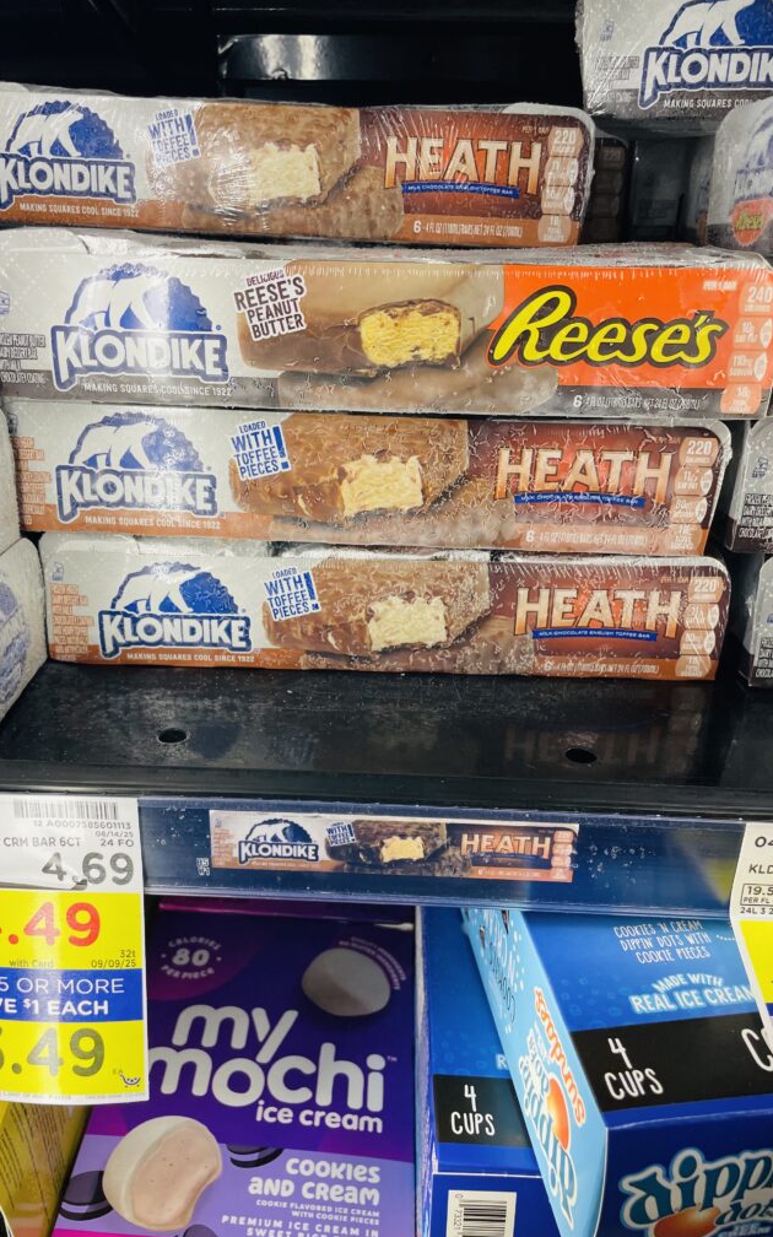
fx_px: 944
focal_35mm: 28
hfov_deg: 44.4
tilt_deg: -19.7
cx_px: 323
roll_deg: -0.8
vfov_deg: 66.5
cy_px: 611
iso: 64
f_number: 1.6
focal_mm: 4.2
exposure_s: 1/120
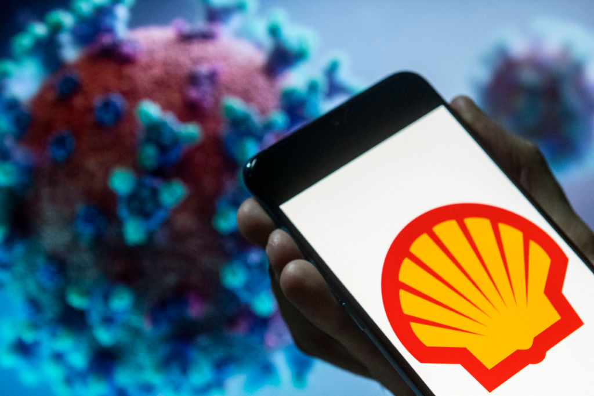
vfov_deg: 14.7
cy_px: 198
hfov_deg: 21.9
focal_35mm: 93
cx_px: 297
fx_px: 1534
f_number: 4.5
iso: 1600
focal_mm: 62
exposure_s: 1/125
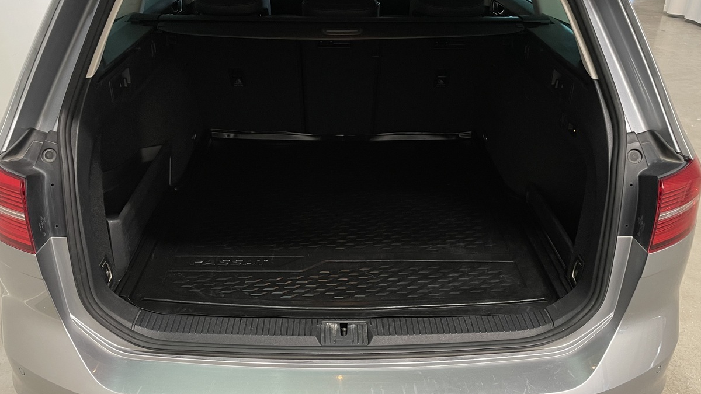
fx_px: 632
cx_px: 350
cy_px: 239
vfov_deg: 34.5
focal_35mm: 34
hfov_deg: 58.0
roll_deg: +0.0
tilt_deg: -29.9
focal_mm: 4.2
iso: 64
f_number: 1.6
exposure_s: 1/50
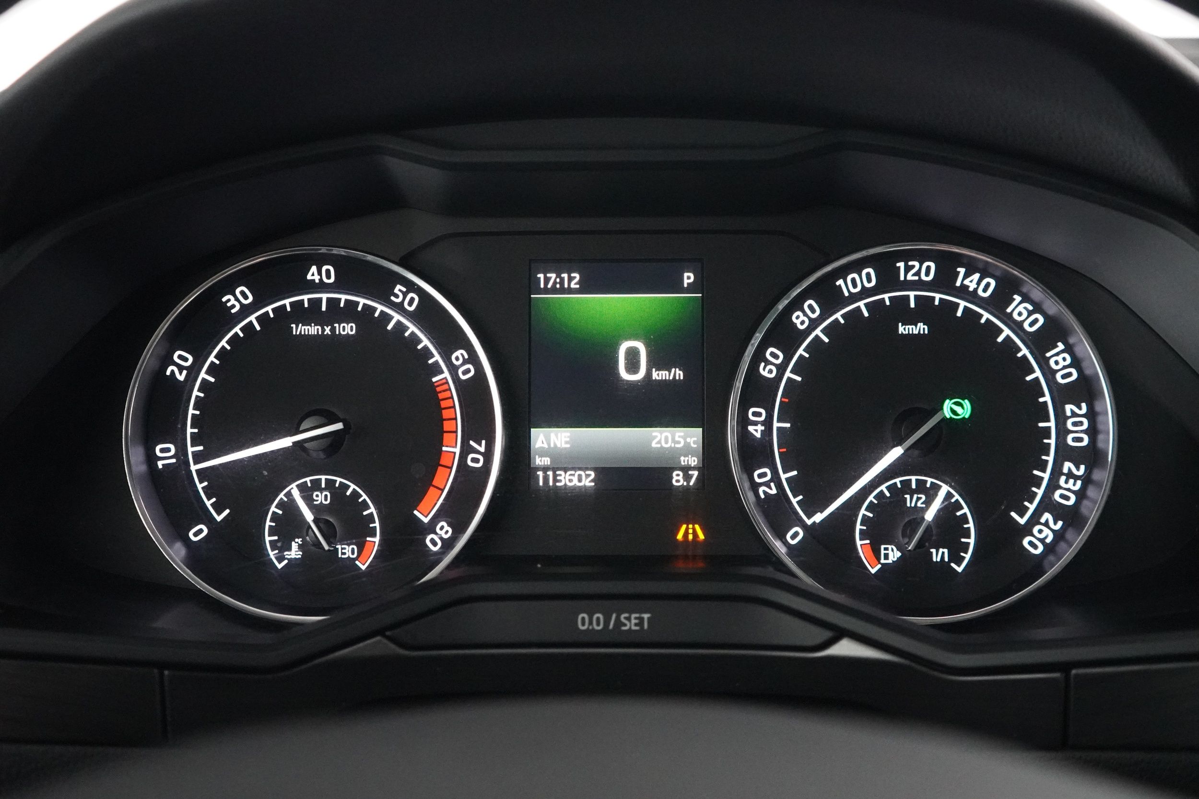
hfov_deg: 46.4
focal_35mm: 42
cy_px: 400
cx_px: 600
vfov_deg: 31.9
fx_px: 1399
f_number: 3.5
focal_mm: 28
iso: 6400
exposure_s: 1/25
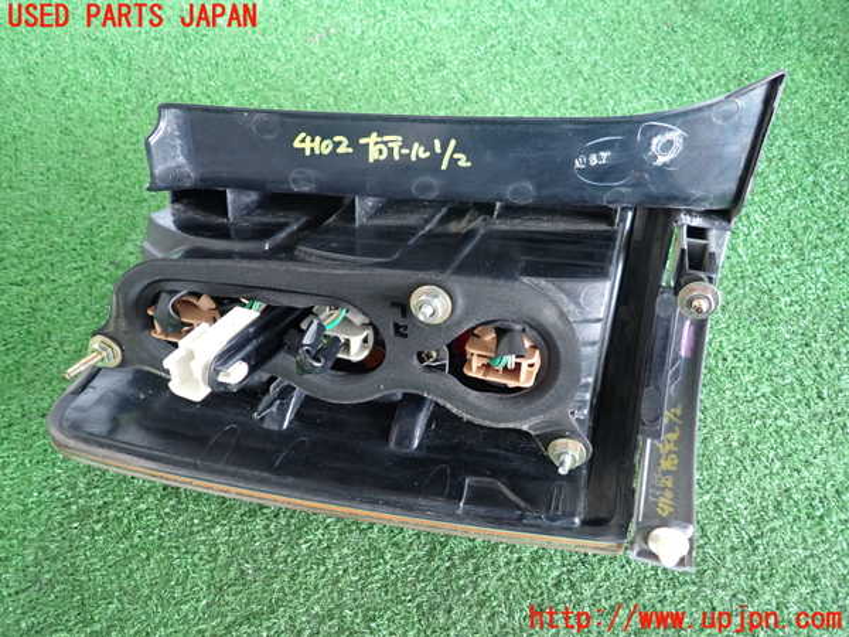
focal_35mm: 25
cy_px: 318
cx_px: 424
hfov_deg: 69.4
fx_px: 613
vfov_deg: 54.9
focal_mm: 4.5
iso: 200
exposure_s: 1/30
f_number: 2
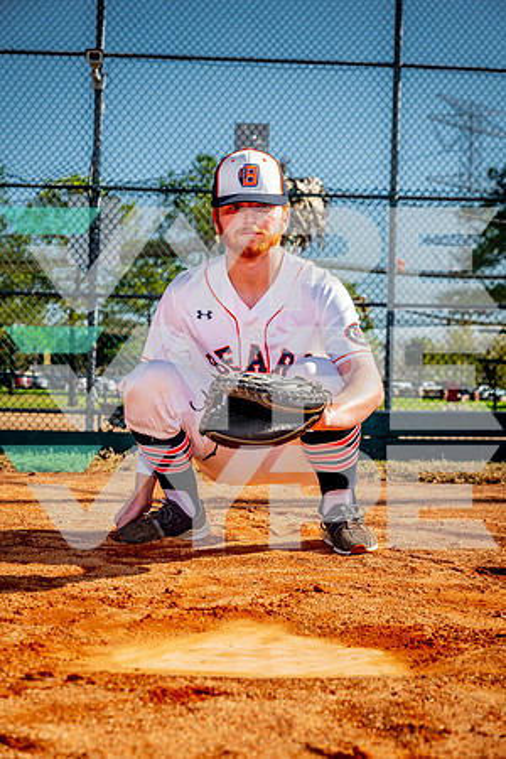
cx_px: 253
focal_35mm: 62
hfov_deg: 21.9
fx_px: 1307
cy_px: 380
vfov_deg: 32.4
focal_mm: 62
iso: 100
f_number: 6.3
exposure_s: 1/250
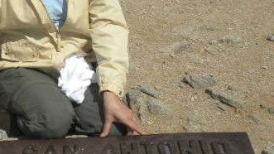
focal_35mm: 95
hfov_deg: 21.9
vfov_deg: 12.6
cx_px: 27
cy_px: 9
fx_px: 690
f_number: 10
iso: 200
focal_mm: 6.6
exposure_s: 1/805
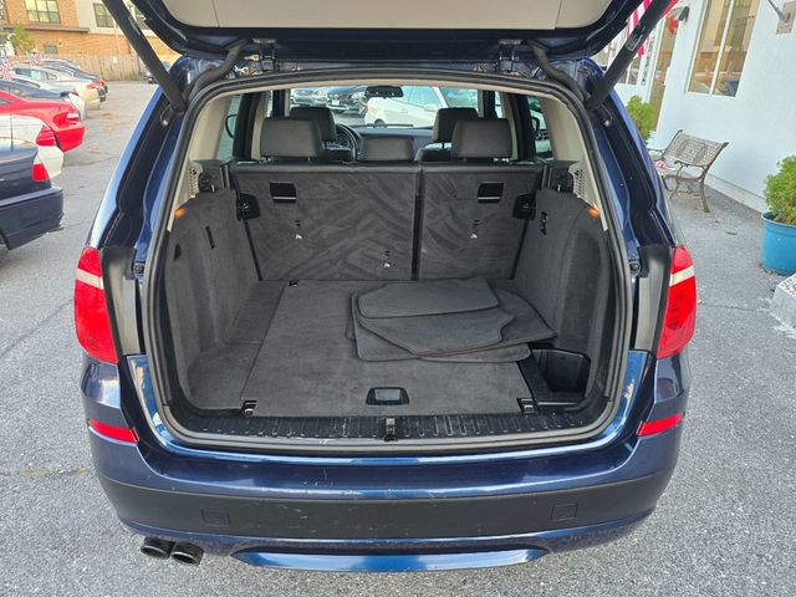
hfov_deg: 73.9
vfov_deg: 58.9
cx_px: 398
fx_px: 529
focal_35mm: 23
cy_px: 298
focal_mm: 6.3
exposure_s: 1/120
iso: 250
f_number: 1.7
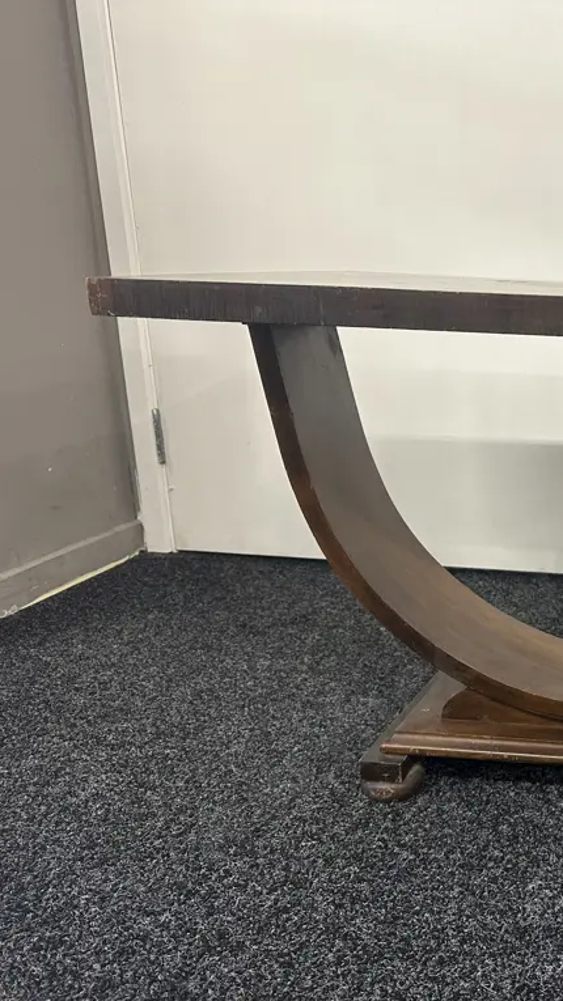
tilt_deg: -16.0
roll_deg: -1.3
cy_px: 500
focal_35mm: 35
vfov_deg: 56.6
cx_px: 668
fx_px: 929
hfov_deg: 29.3
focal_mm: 6.86
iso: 200
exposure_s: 1/100
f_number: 1.78
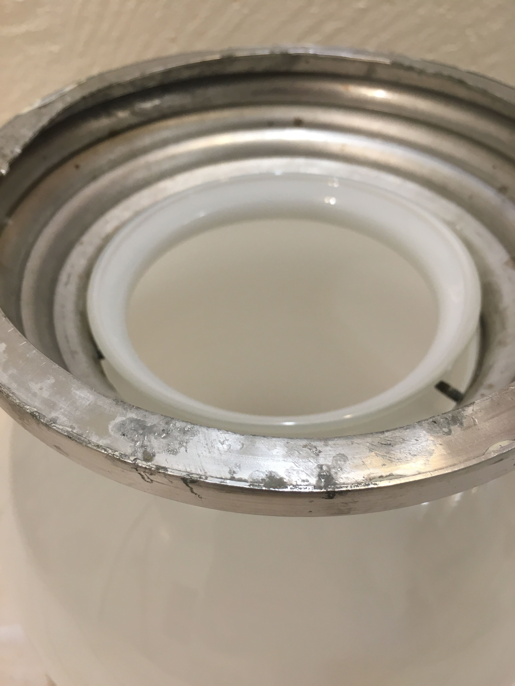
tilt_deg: -45.7
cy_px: 343
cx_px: 258
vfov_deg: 61.7
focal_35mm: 29
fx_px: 575
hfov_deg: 48.2
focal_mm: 4.15
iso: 80
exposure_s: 1/33
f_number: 2.2
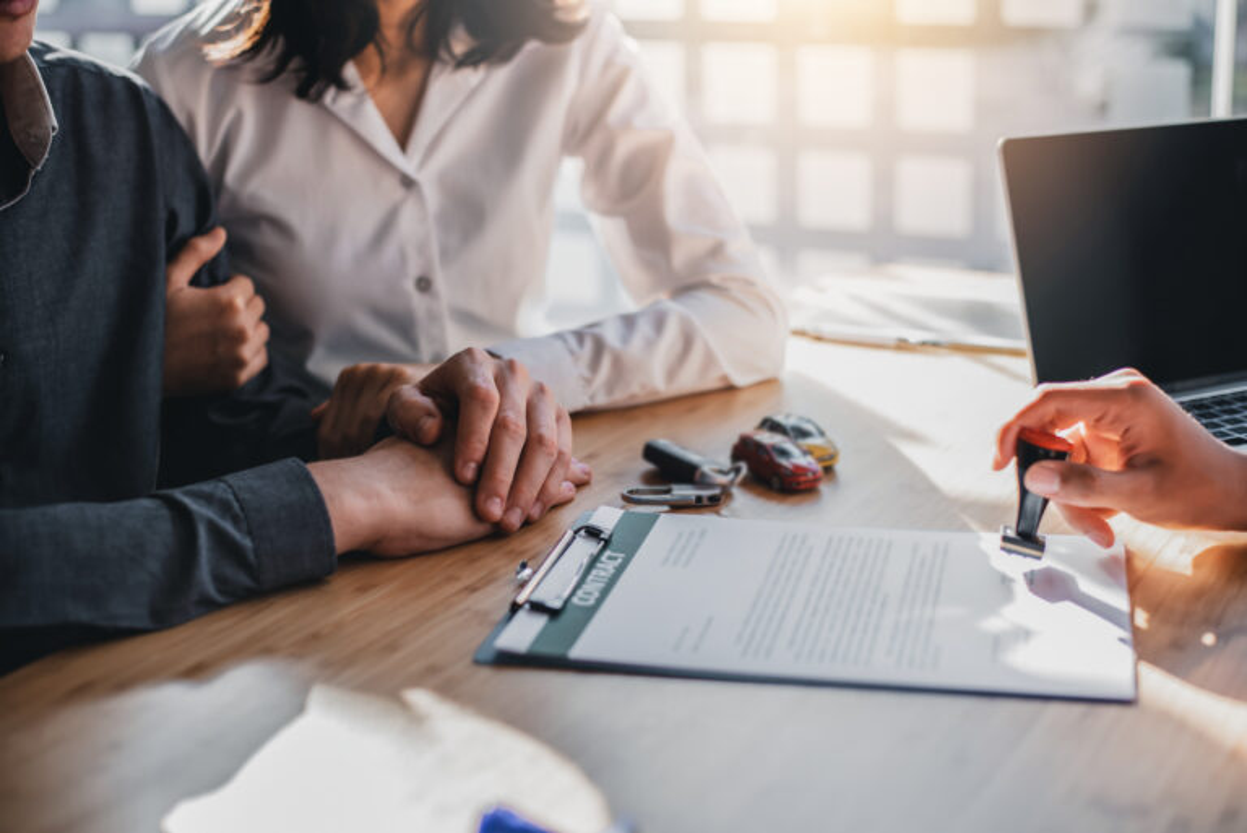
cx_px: 624
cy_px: 416
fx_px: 1733
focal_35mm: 50
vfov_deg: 27.0
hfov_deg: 39.6
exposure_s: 1/320
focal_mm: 50
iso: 200
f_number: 2.8
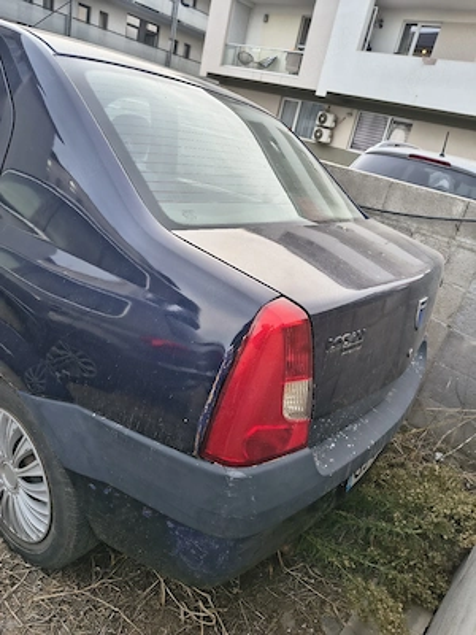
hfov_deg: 56.8
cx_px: 238
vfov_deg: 71.6
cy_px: 318
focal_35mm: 24
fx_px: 440
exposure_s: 1/217
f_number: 1.8
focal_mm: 5.56
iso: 100
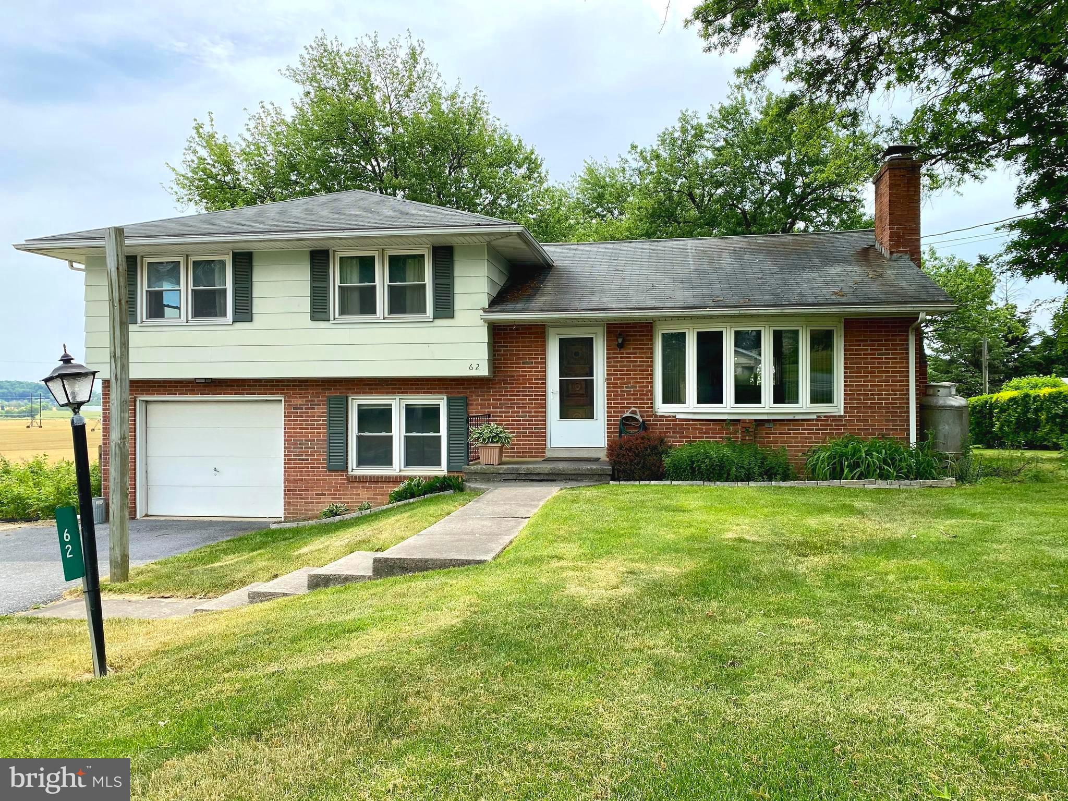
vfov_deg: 53.1
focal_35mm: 26
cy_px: 400
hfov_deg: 67.3
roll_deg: +0.2
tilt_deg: +0.9
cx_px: 534
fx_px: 802
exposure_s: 1/1377
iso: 32
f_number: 1.8
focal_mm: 4.25
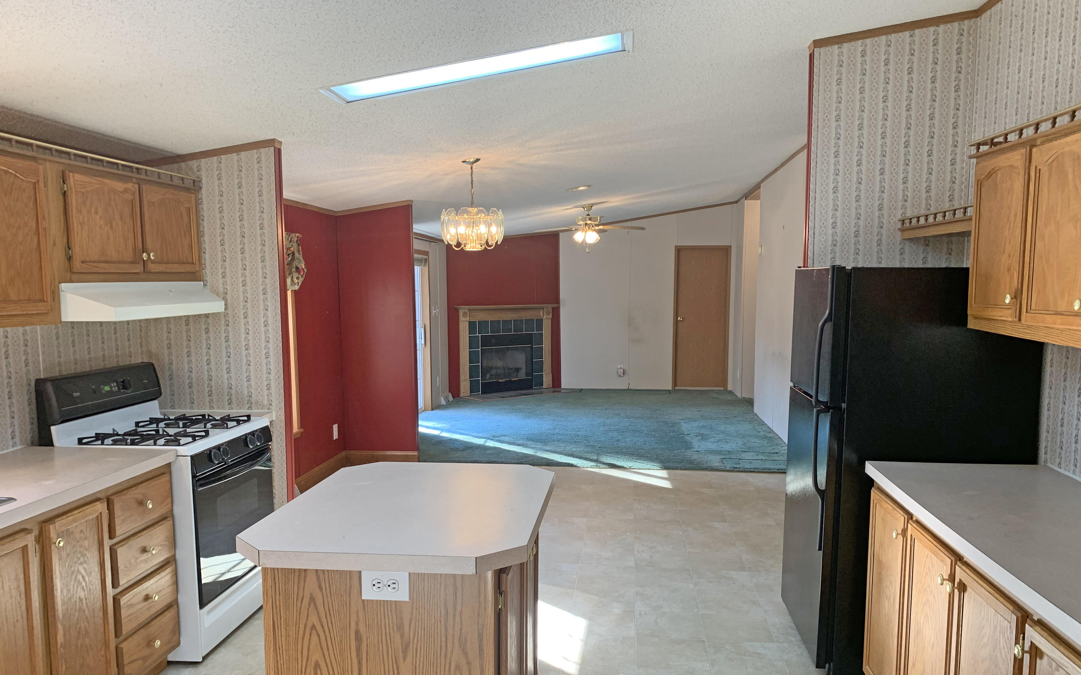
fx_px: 825
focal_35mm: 28
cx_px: 547
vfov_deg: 44.4
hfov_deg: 66.5
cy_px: 395
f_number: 1.8
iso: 64
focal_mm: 4.25
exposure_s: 1/60
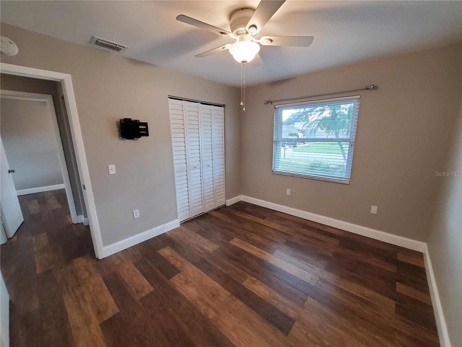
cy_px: 174
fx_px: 174
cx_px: 231
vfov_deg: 89.9
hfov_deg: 106.2
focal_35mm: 13
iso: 500
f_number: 2.2
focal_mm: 1.8
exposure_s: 1/59
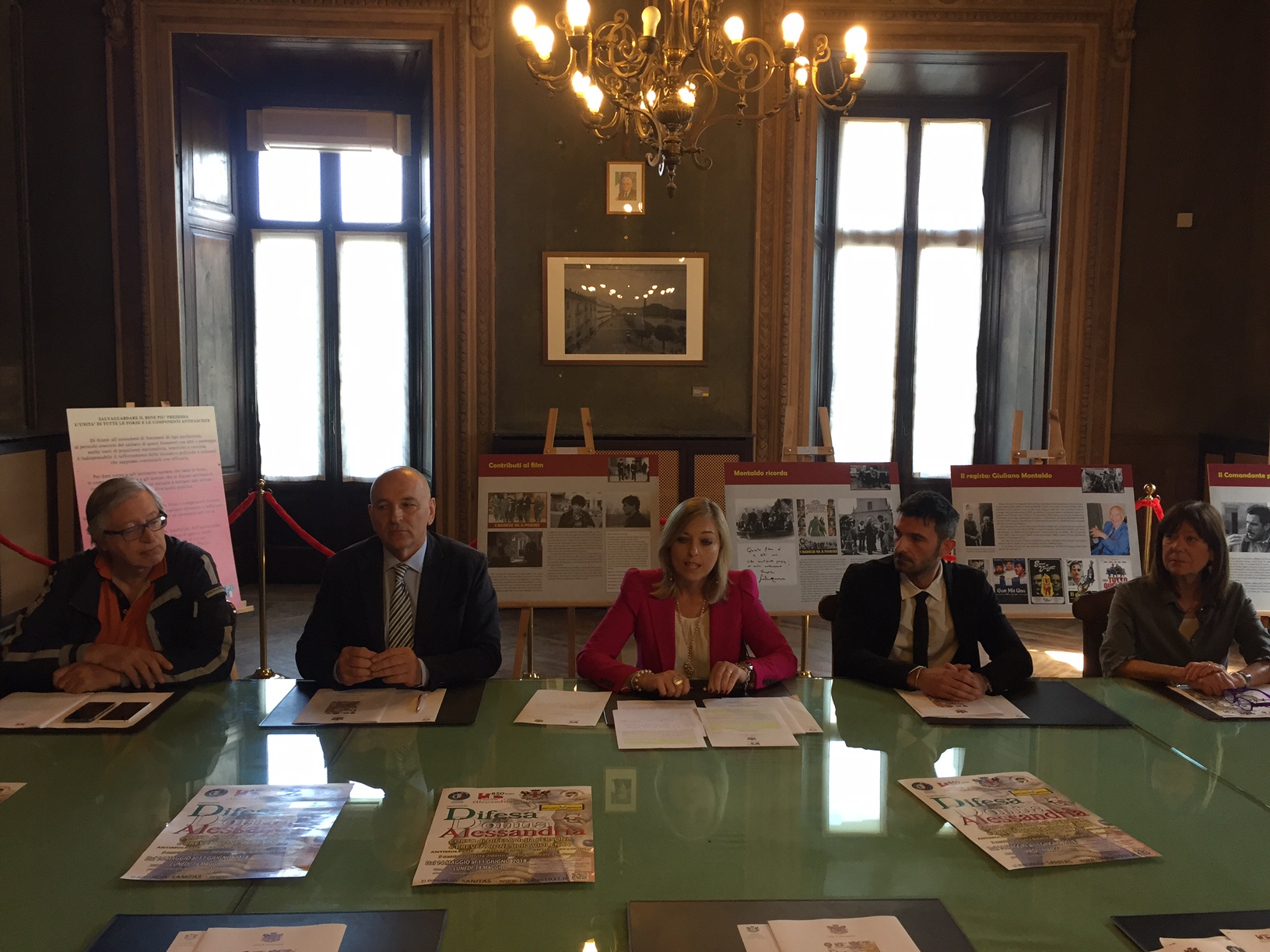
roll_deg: -1.4
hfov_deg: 61.7
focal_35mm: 29
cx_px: 635
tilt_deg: -5.0
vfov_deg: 48.2
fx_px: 1064
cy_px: 476
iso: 50
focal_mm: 4.15
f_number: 2.2
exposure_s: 1/33
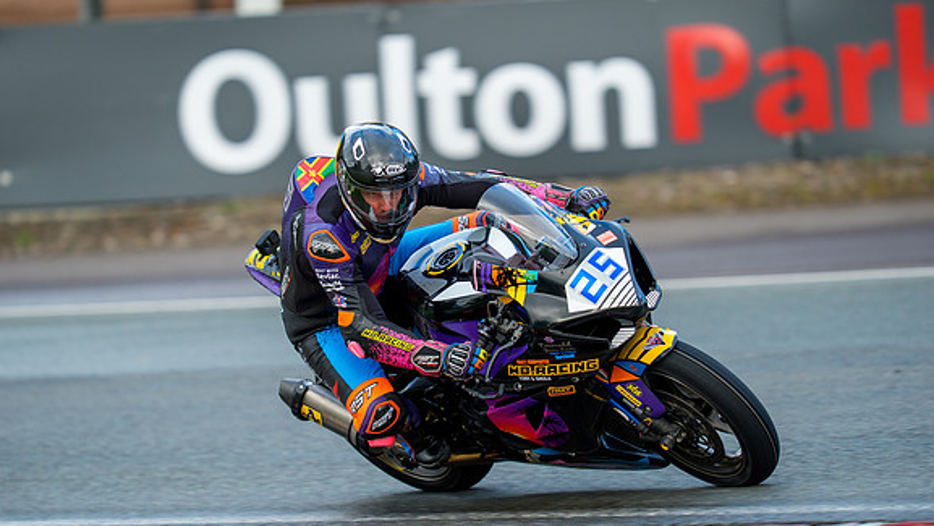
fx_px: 10430
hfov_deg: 5.1
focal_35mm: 421
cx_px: 466
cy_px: 295
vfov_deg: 2.9
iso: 160
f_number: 3.2
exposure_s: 1/500
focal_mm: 400
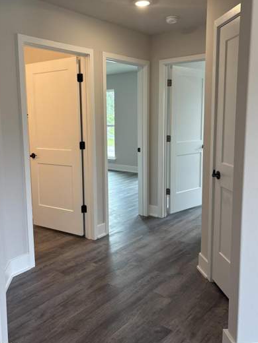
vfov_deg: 56.7
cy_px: 156
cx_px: 107
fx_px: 318
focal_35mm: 32
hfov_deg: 44.0
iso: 80
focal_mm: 5.96
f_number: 1.6
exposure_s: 1/120
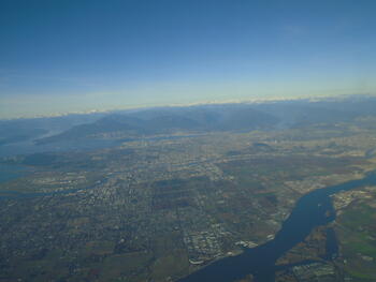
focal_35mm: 26
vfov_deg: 53.1
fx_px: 283
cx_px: 188
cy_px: 141
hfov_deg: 67.3
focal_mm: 4.6
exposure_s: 1/200
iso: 100
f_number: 8
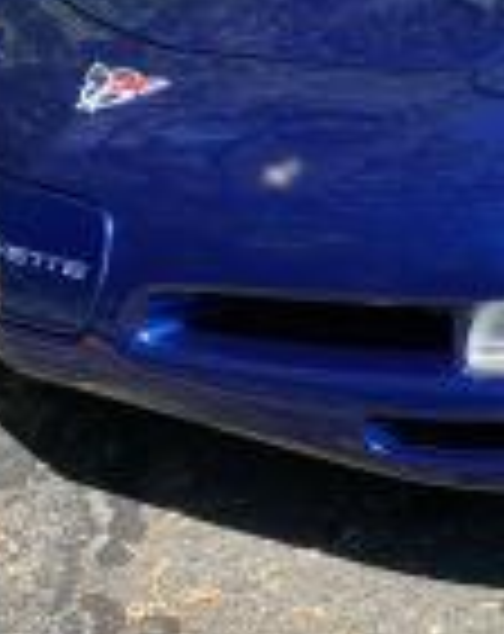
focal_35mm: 91
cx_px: 850
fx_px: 1704
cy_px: 162
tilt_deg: -16.1
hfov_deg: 15.0
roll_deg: -0.4
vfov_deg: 20.9
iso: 32
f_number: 1.8
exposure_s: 1/1093
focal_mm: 4.25
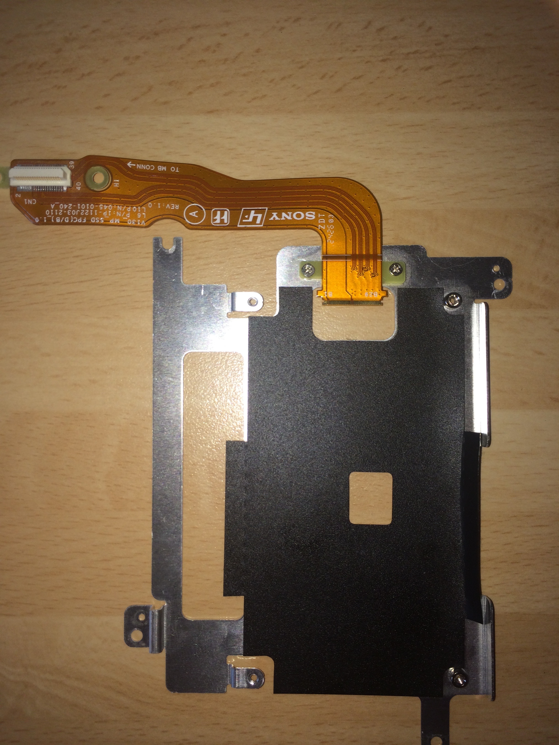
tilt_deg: -88.7
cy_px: 372
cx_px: 280
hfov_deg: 48.2
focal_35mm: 29
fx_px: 624
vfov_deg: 61.7
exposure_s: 1/354
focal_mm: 4.15
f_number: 2.2
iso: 32
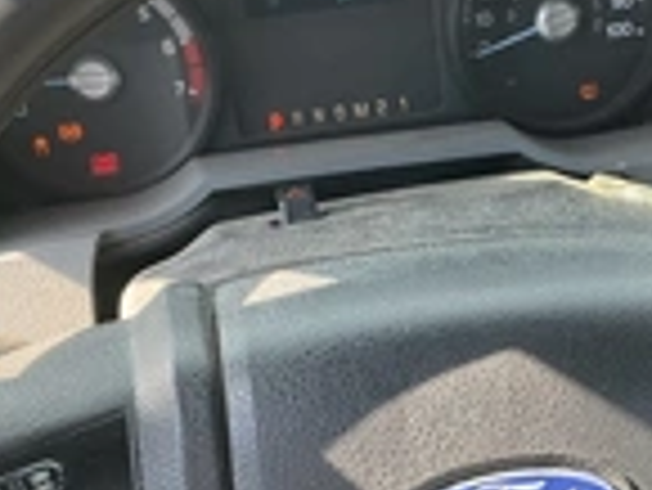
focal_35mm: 80
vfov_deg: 18.3
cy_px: 387
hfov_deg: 24.2
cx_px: 481
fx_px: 1508
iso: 32
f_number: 1.8
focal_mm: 3
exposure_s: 1/122
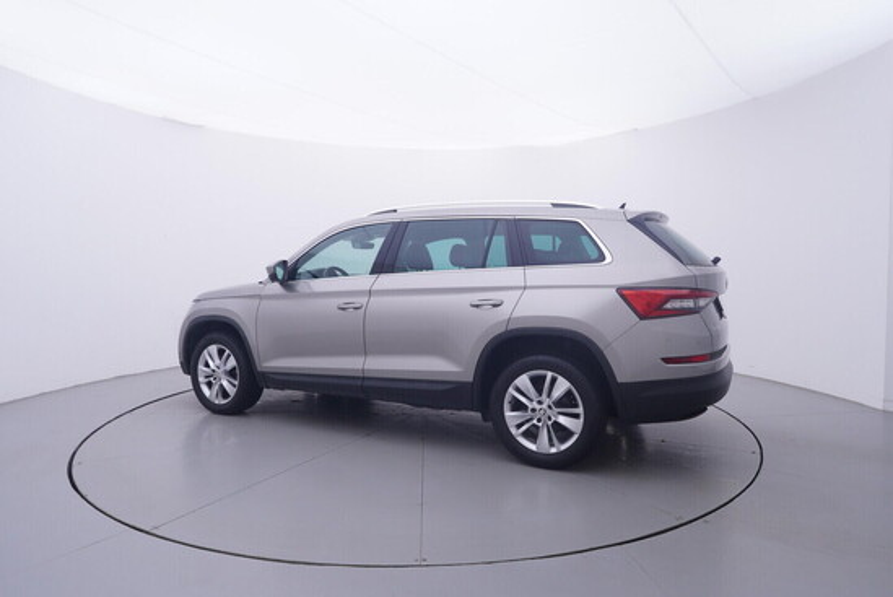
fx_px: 559
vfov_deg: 56.2
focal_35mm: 22
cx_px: 446
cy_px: 298
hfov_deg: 77.3
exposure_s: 1/80
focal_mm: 15
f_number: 5
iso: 200
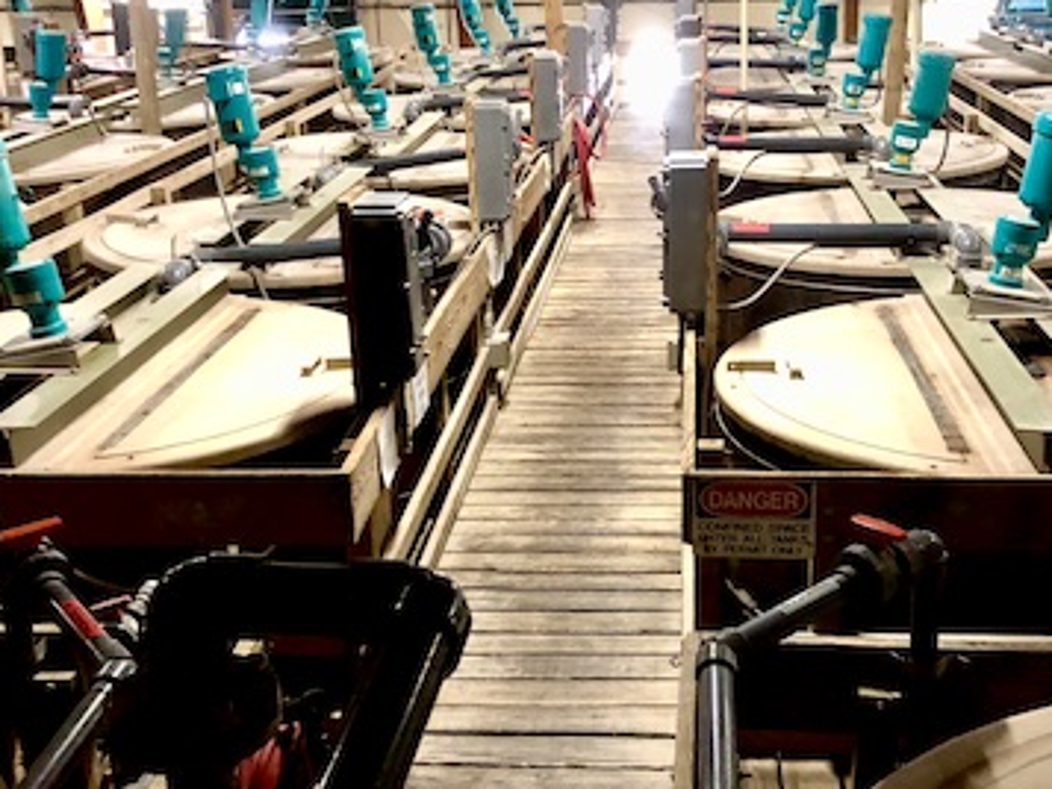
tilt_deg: -17.3
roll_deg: +1.6
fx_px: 1429
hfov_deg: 40.3
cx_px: 595
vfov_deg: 30.9
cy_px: 392
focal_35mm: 47
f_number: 1.8
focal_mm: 4
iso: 100
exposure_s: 1/4
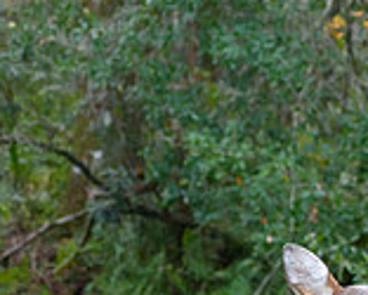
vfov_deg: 3.6
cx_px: 226
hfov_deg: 4.5
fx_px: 4675
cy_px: 386
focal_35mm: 429
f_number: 5
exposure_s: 1/400
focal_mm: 82
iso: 400
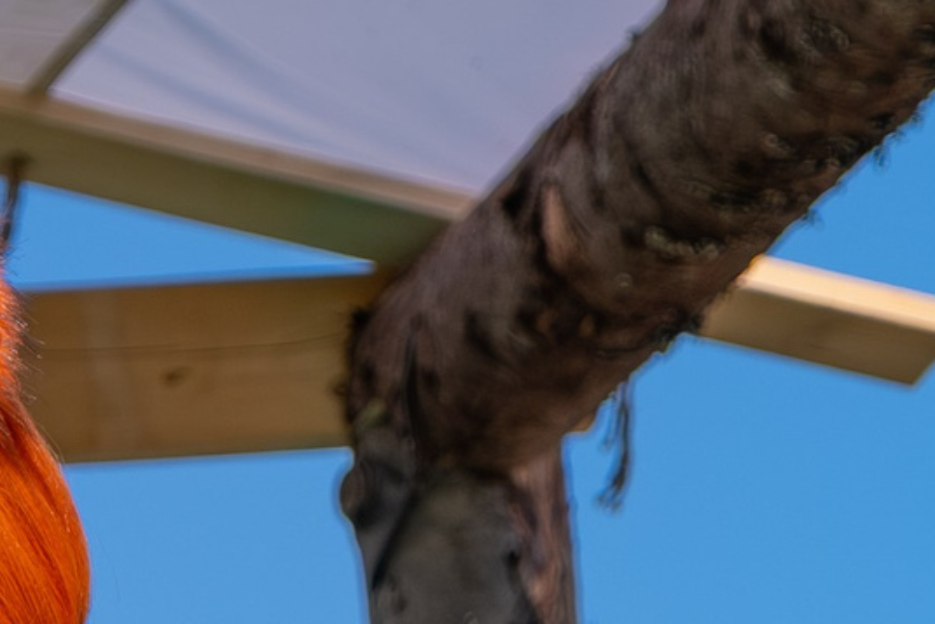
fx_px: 13404
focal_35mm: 516
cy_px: 660
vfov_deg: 2.7
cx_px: -159
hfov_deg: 4.0
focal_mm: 55
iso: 160
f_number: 4
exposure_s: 1/1600
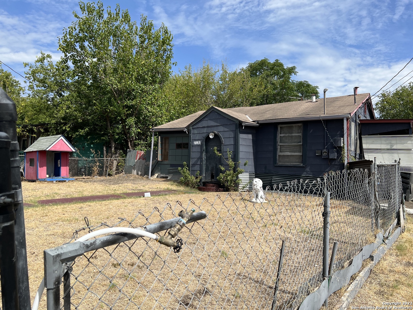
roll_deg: -0.4
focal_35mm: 26
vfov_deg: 53.1
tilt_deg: +3.4
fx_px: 310
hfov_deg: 67.3
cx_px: 206
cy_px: 155
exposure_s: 1/4115
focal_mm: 5.7
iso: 50
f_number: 1.5
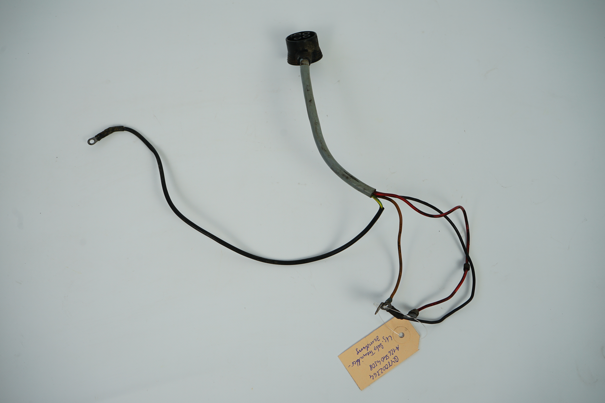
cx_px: 302
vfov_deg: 31.9
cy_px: 202
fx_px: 706
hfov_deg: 46.4
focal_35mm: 42
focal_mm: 42
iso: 200
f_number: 7.1
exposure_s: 1/200
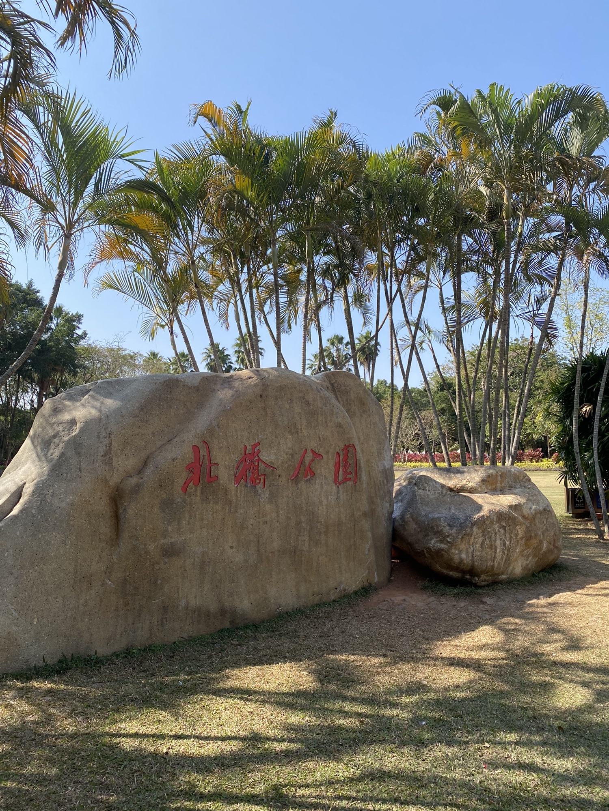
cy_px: 406
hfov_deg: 53.1
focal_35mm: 26
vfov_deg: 67.3
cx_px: 304
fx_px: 610
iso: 32
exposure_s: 1/1504
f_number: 1.8
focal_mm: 4.25
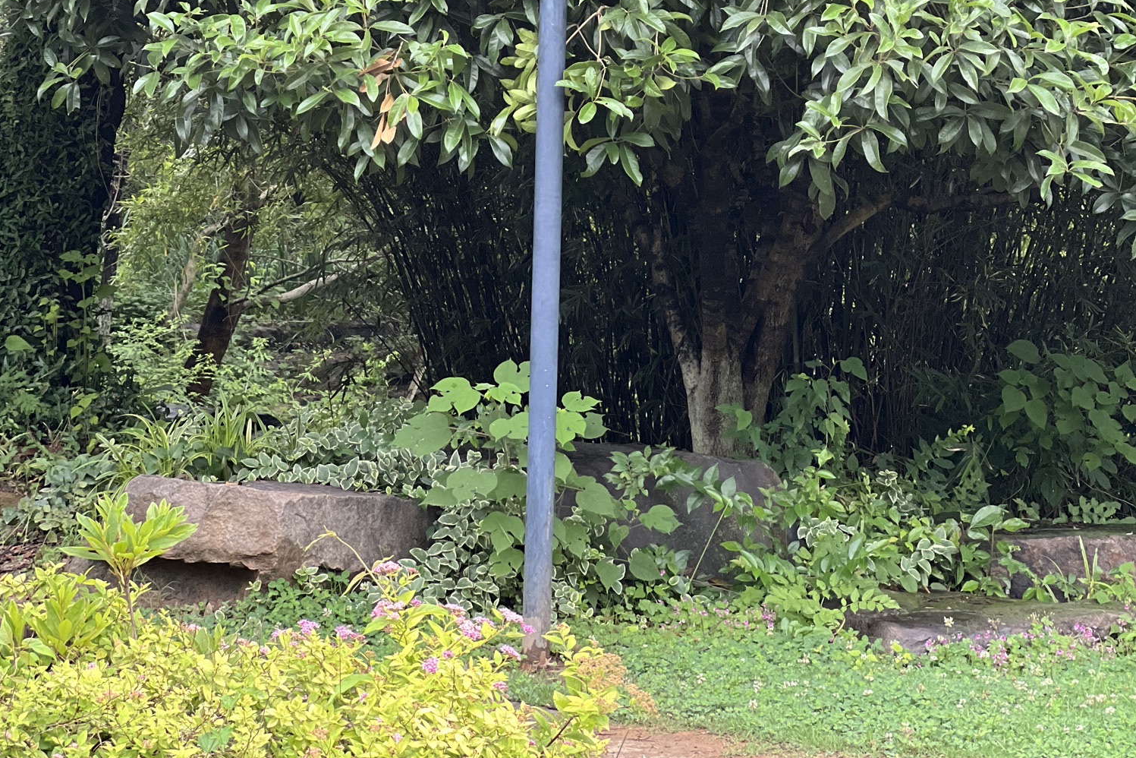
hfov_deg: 19.1
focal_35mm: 107
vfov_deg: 12.6
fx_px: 3376
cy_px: 7
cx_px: 568
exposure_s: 1/121
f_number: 2.8
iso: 100
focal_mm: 9
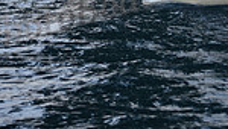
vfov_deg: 4.2
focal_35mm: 283
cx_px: 273
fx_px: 1714
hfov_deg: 7.5
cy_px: -241
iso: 400
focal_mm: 70
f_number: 4
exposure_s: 1/640
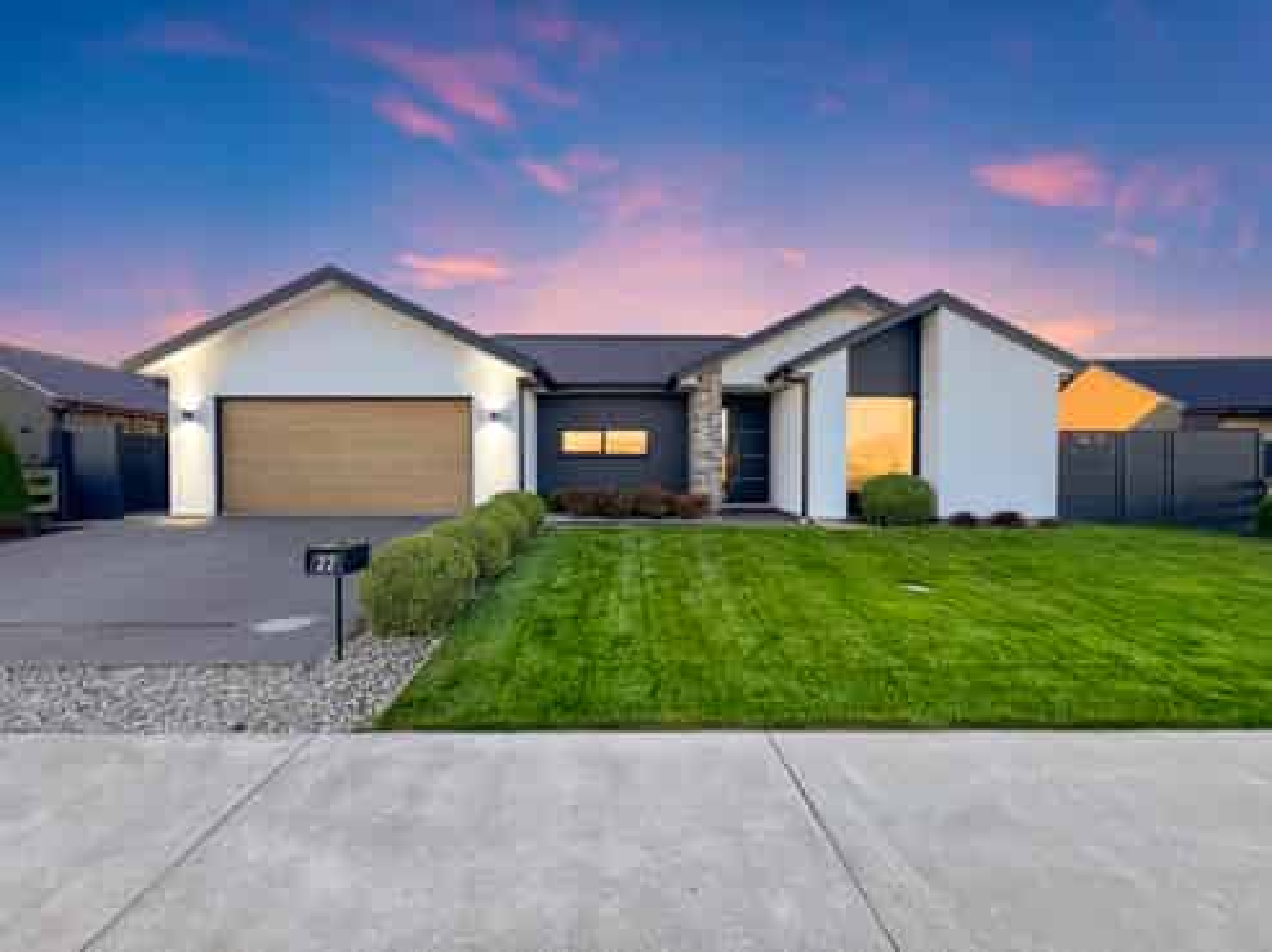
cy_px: 476
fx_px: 477
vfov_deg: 89.8
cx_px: 636
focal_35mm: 13
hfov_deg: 106.2
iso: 32
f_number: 1.8
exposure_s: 1/182
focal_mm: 1.57
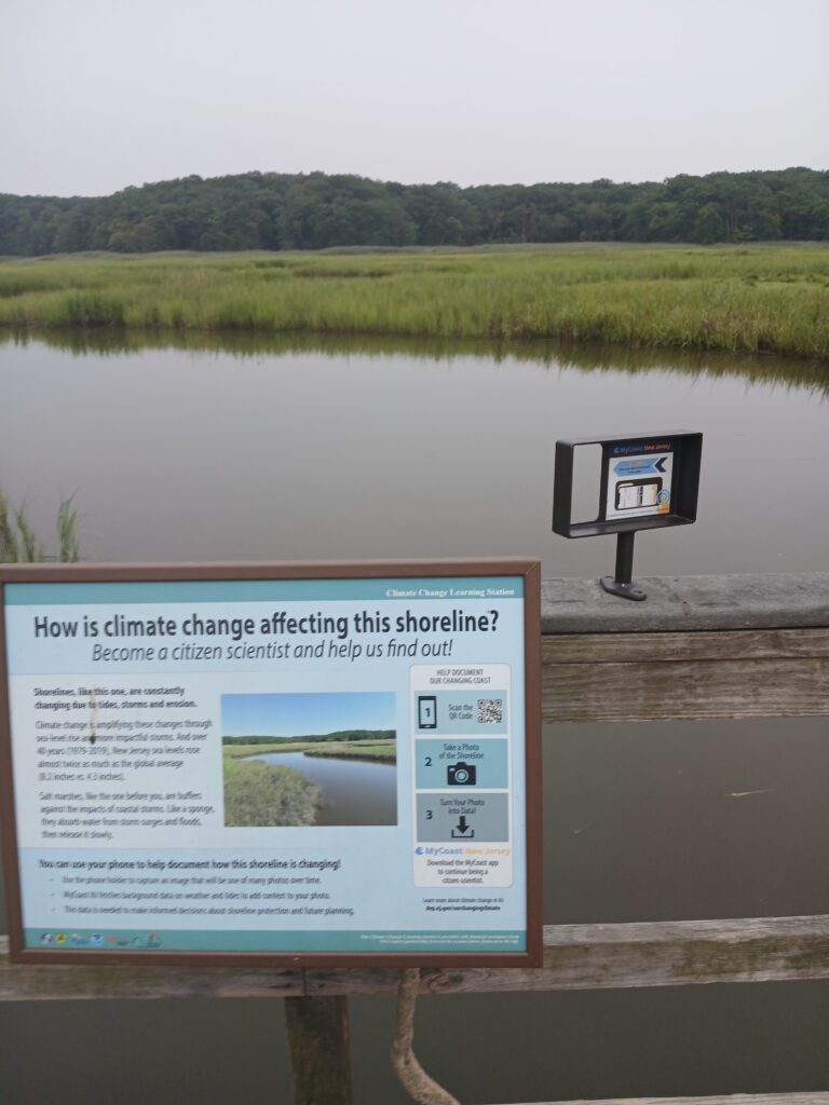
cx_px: 414
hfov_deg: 53.1
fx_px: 830
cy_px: 552
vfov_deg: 67.3
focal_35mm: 26
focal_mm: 3.98
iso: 40
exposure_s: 1/60
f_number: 1.8
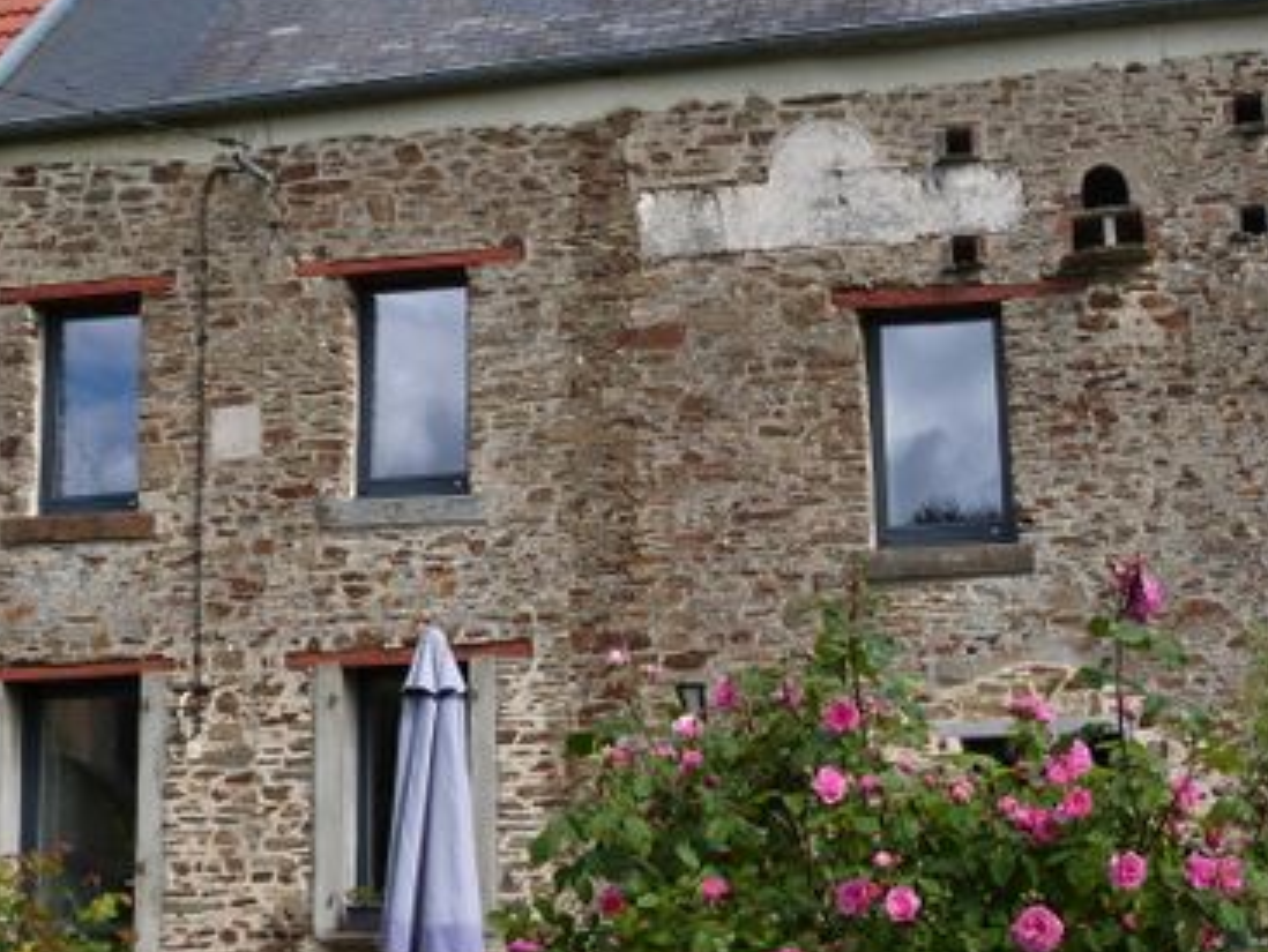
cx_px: 800
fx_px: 2163
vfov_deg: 24.8
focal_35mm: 59
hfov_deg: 32.5
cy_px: 391
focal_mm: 6.3
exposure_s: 1/200
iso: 100
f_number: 5
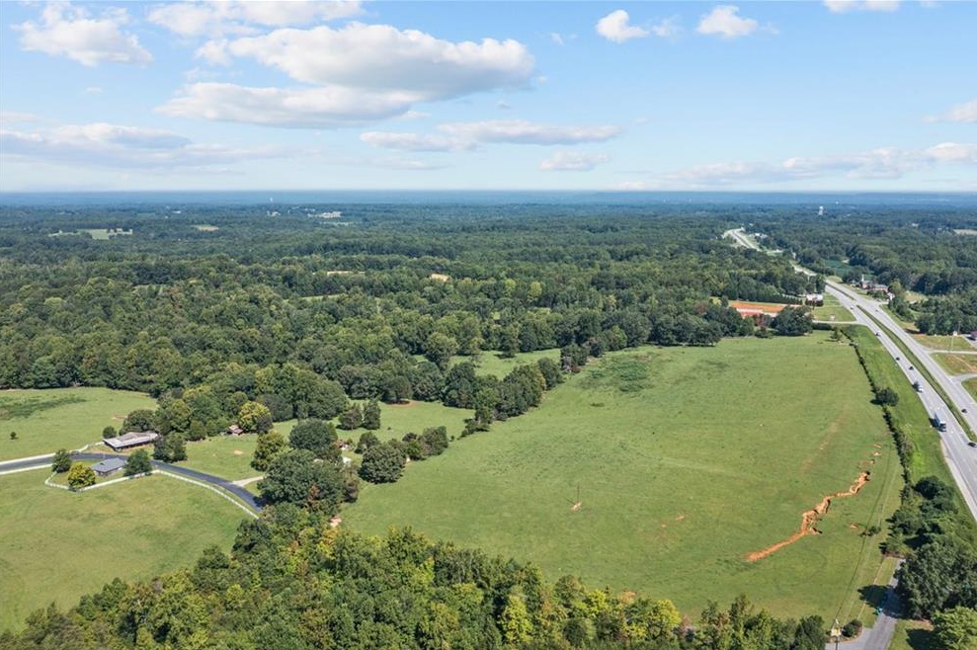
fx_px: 786
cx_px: 503
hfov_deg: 63.7
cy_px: 335
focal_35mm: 29
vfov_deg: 44.9
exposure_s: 1/400
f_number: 5.6
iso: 100
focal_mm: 10.26
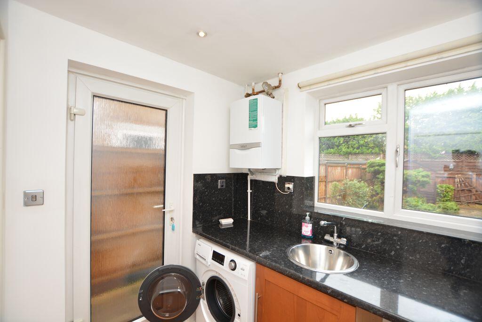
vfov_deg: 77.3
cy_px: 161
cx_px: 241
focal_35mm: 15
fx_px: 201
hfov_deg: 100.4
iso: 360
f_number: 4
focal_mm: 10
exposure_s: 1/60
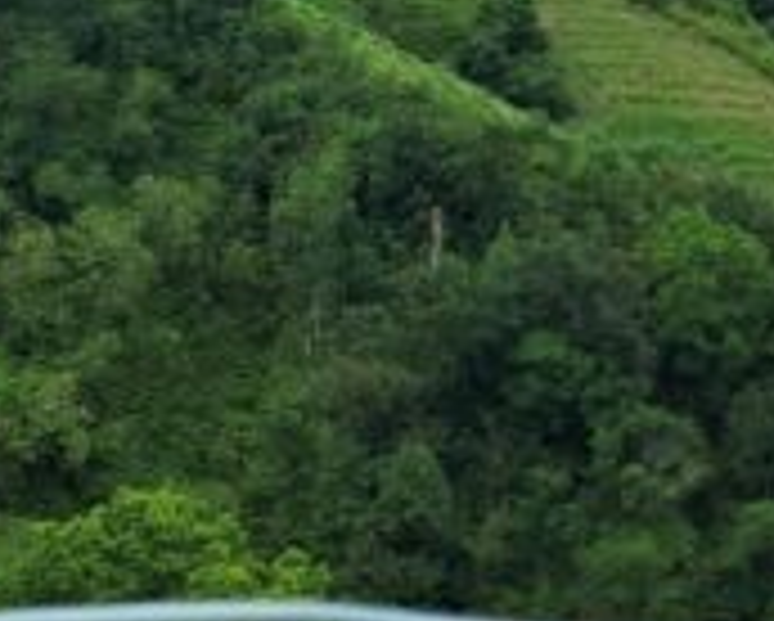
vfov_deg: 15.5
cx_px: 207
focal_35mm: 92
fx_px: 2110
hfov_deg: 20.6
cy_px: -288
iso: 50
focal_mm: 4
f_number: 1.8
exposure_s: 1/583
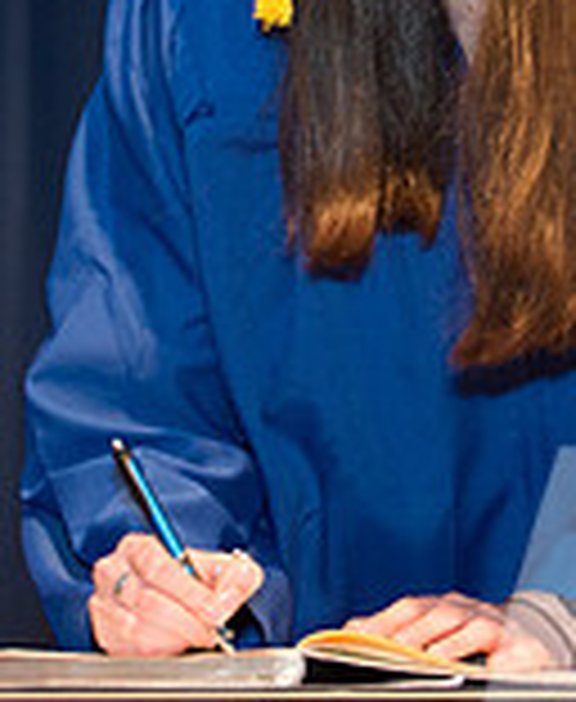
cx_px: 319
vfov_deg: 6.0
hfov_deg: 4.9
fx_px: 6695
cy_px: 187
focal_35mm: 319
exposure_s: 1/80
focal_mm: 70
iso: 2000
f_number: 5
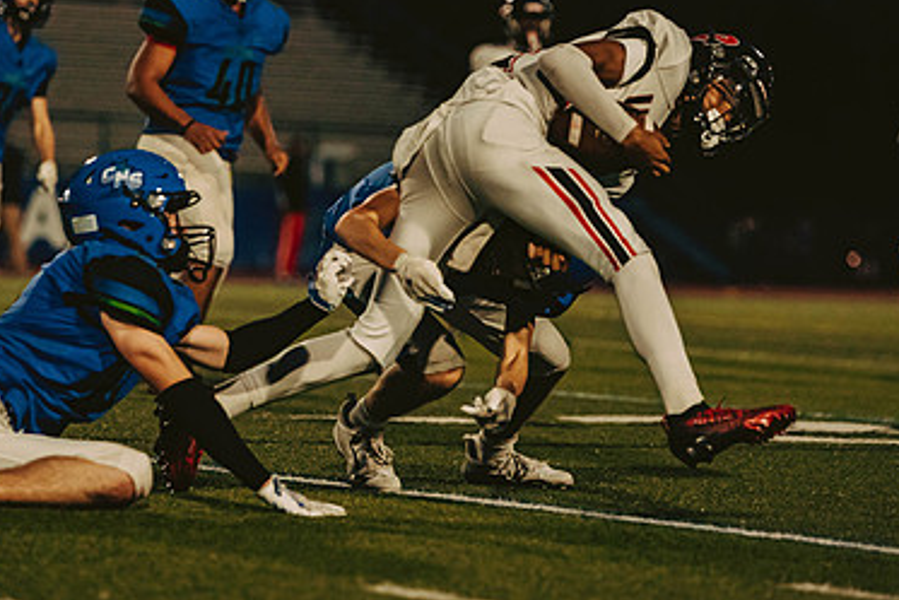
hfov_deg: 8.5
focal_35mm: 241
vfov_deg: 5.7
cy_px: 163
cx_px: 431
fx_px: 6020
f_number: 2.8
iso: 2500
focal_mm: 155
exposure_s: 1/1600
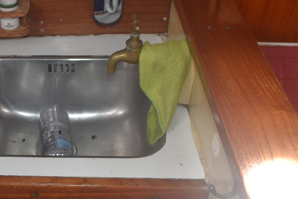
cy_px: 98
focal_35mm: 61
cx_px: 57
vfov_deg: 22.3
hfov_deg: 31.9
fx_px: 505
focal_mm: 20
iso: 280
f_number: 5.6
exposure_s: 1/125
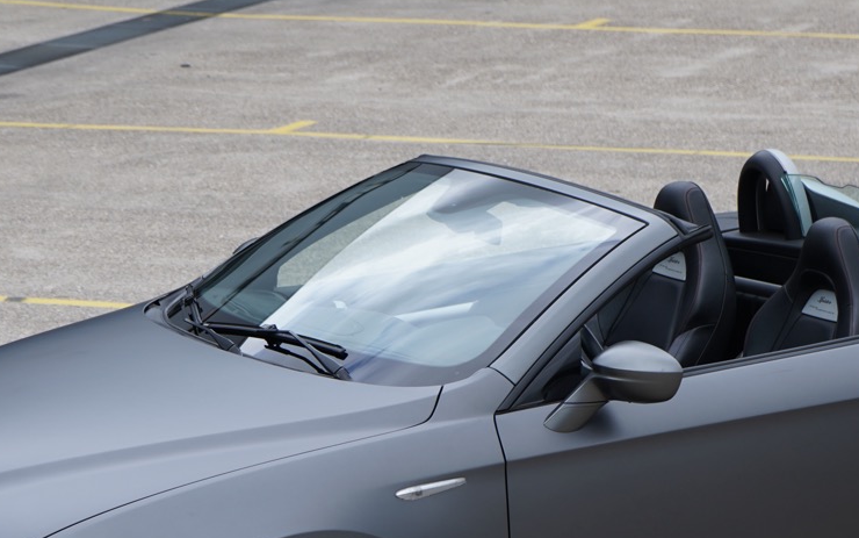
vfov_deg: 7.1
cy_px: 545
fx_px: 4332
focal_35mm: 185
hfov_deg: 11.3
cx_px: 430
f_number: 6.3
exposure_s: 1/160
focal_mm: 70
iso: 100
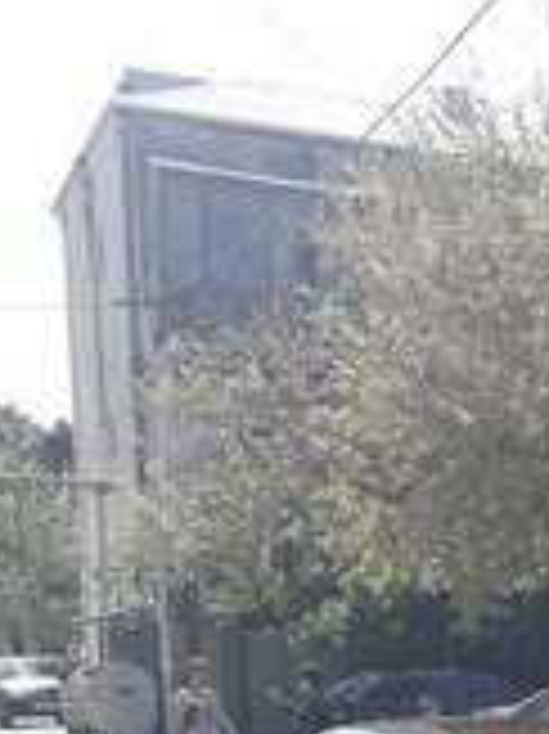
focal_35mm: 82
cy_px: 1036
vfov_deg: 20.9
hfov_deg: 16.7
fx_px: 1736
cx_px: 765
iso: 40
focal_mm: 3.6
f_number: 1.9
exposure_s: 1/953
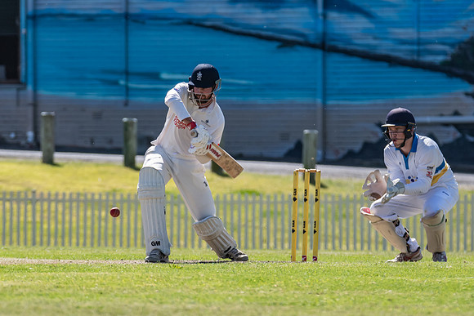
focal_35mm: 676
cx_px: 186
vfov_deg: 2.0
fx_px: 8907
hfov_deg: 3.0
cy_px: 182
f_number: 7.1
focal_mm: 360
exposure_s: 1/2500
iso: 640
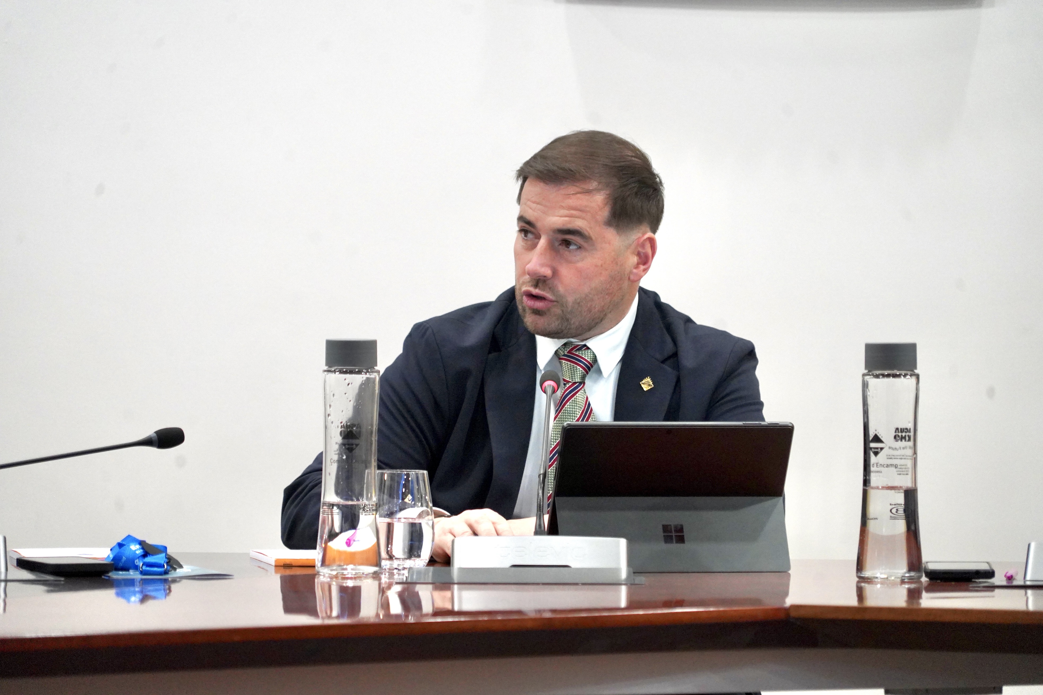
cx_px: 522
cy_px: 348
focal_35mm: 240
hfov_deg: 8.6
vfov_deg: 5.7
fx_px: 6953
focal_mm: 240
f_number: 6.3
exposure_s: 1/250
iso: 6400
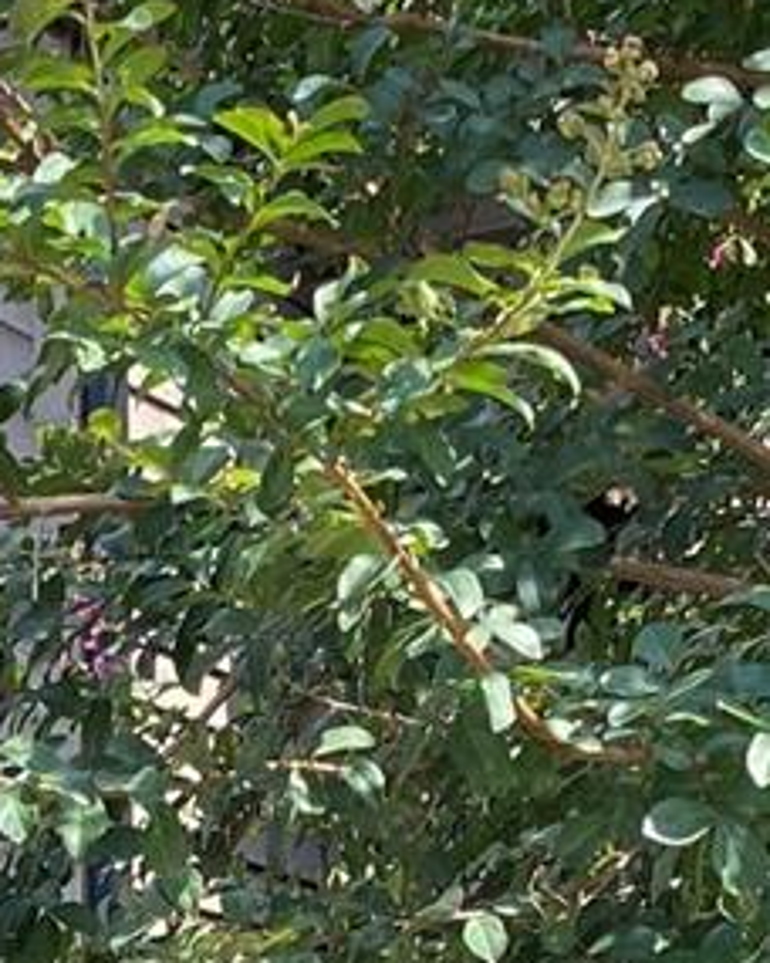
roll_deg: +0.4
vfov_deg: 13.9
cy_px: 933
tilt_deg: +9.7
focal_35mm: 137
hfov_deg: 11.2
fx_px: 3903
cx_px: 128
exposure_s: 1/517
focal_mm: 4.25
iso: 32
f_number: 1.8
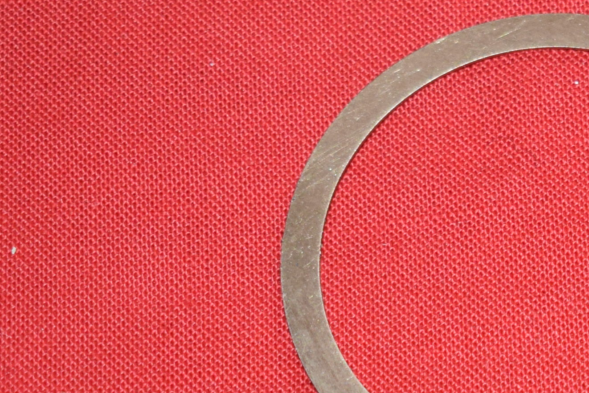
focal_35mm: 204
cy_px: 300
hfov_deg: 9.8
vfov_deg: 6.7
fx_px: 3338
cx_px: 909
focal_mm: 40
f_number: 5.6
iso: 800
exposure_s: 1/200
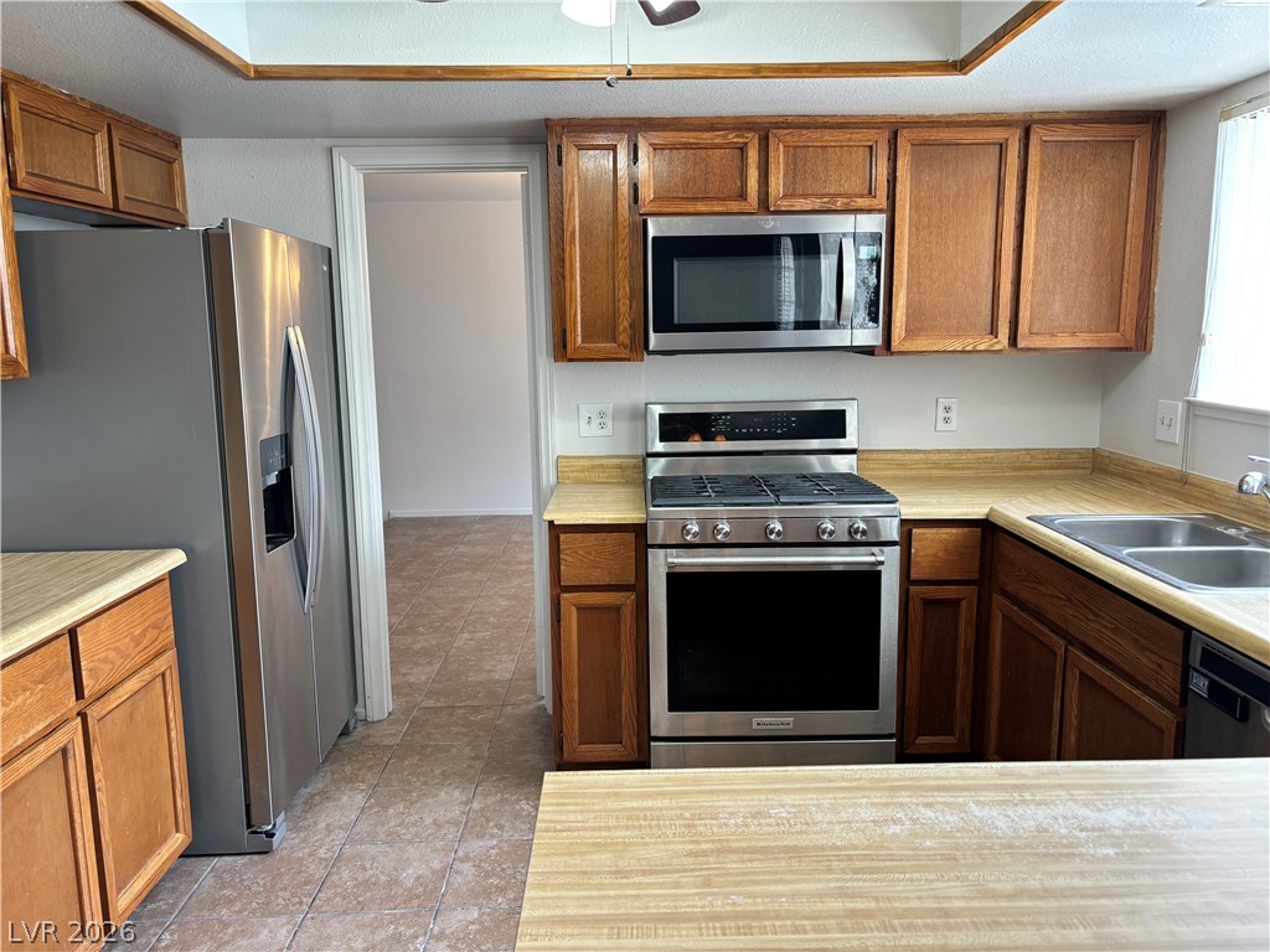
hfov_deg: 67.3
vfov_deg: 53.1
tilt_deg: -8.0
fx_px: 954
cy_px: 476
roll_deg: +0.7
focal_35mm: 26
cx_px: 635
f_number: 1.6
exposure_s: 1/60
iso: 80
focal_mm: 5.96
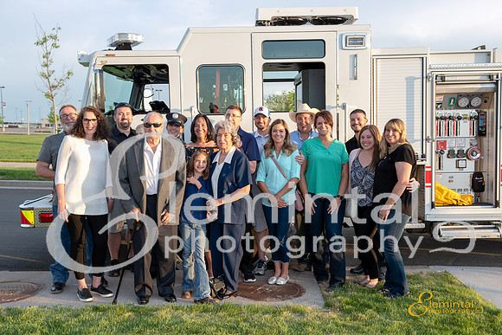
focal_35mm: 36
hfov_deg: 53.1
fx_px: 502
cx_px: 251
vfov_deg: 36.9
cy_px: 168
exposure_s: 1/60
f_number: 6.3
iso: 160
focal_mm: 36
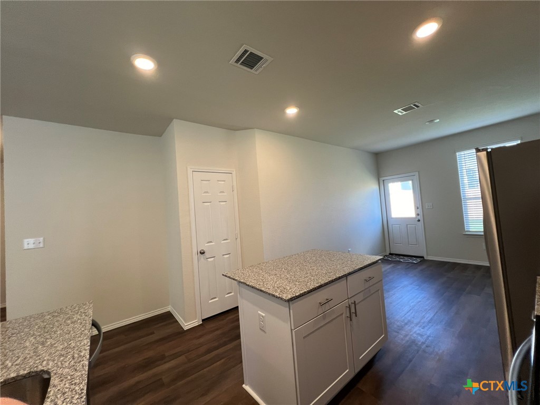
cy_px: 202
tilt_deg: +3.1
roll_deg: +4.0
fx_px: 203
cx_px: 270
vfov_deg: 89.9
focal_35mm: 13
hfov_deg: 106.2
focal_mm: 1.57
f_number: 1.8
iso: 160
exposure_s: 1/120
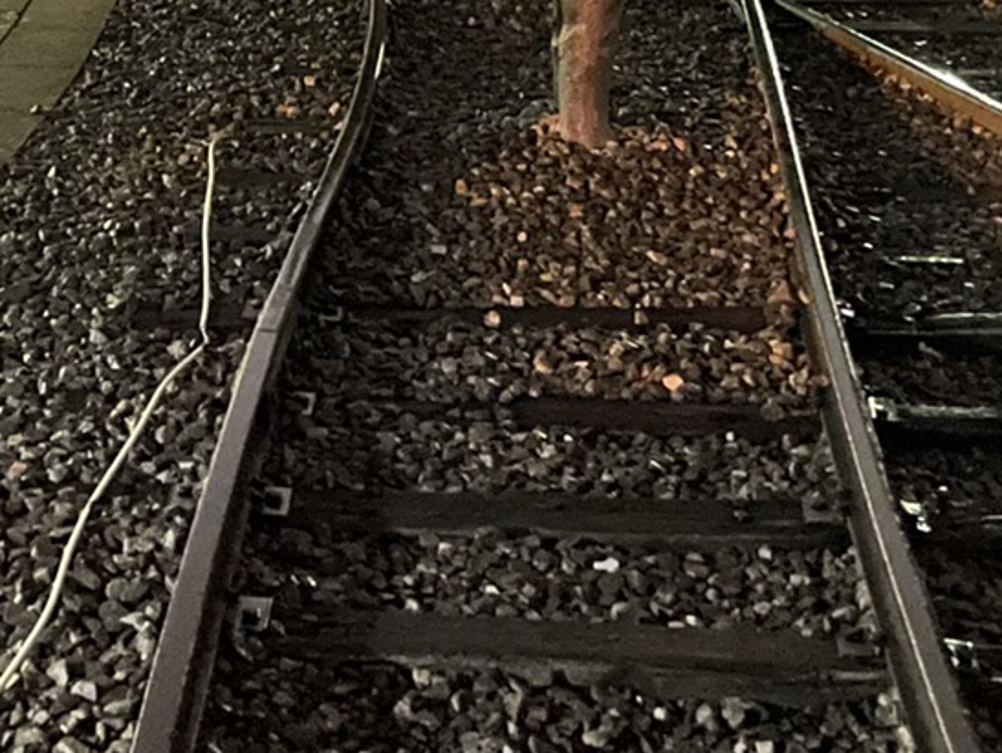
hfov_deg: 20.5
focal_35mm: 95
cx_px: 278
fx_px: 2752
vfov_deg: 13.9
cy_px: -590
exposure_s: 1/4
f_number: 1.6
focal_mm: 4.2
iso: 1000
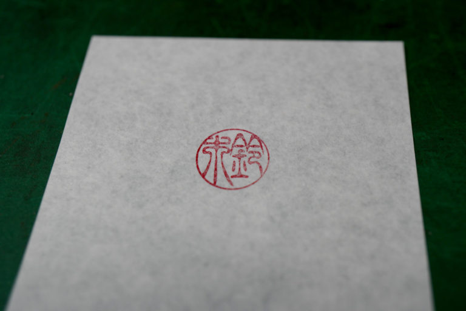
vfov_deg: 29.9
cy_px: 156
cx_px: 233
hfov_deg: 43.6
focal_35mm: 45
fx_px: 582
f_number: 5.6
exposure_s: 1/50
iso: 160
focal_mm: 30
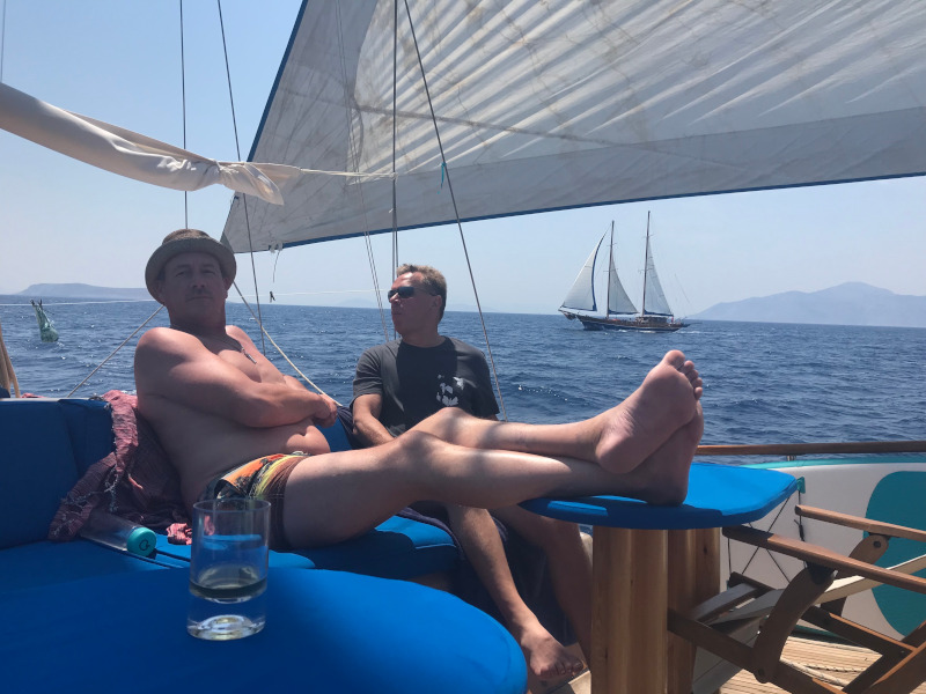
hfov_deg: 63.4
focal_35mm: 28
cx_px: 463
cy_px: 347
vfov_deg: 49.7
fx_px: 749
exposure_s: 1/3195
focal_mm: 3.99
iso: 20
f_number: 1.8
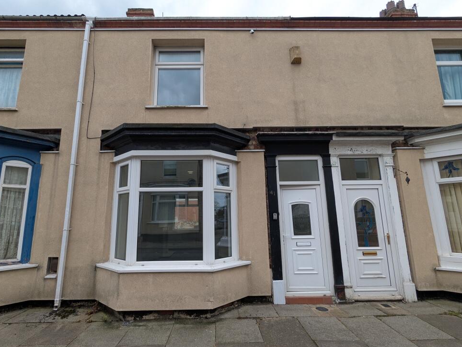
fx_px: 227
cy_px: 176
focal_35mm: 17
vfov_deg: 74.7
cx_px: 219
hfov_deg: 90.9
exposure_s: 1/557
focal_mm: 2.35
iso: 46
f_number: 2.2
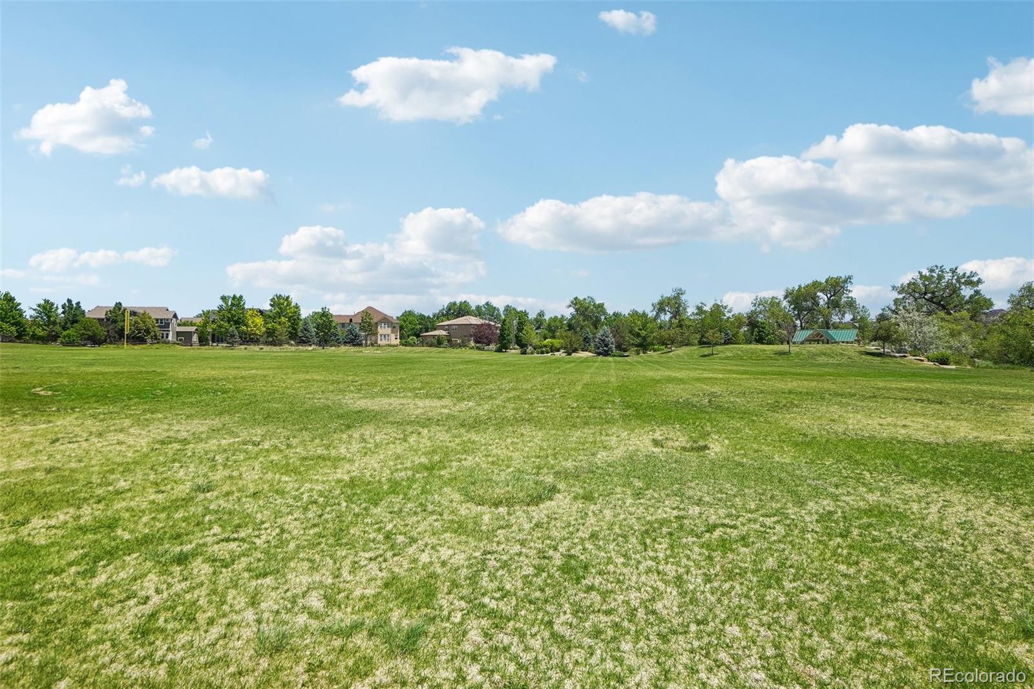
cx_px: 517
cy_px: 344
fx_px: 517
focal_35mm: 18
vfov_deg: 67.4
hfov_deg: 90.0
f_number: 8
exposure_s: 1/400
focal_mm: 12
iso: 100
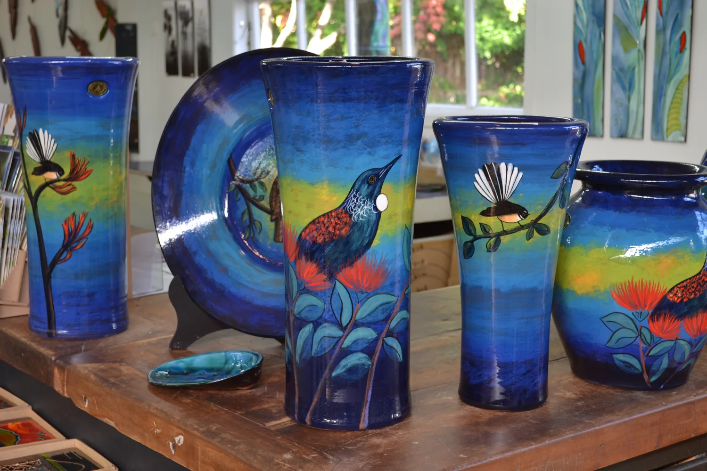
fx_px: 1119
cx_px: 354
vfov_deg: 23.8
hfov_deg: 35.1
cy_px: 236
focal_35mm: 57
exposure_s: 1/15
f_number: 5
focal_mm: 38
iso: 100
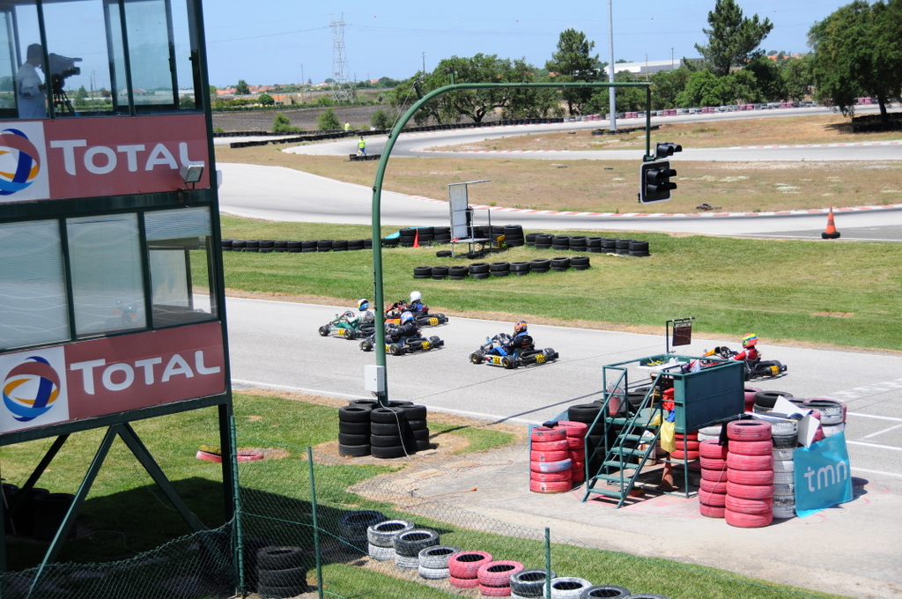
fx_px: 1802
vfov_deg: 18.9
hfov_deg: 28.1
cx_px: 451
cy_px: 300
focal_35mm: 72
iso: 400
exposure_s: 1/2500
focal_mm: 48
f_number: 4.5
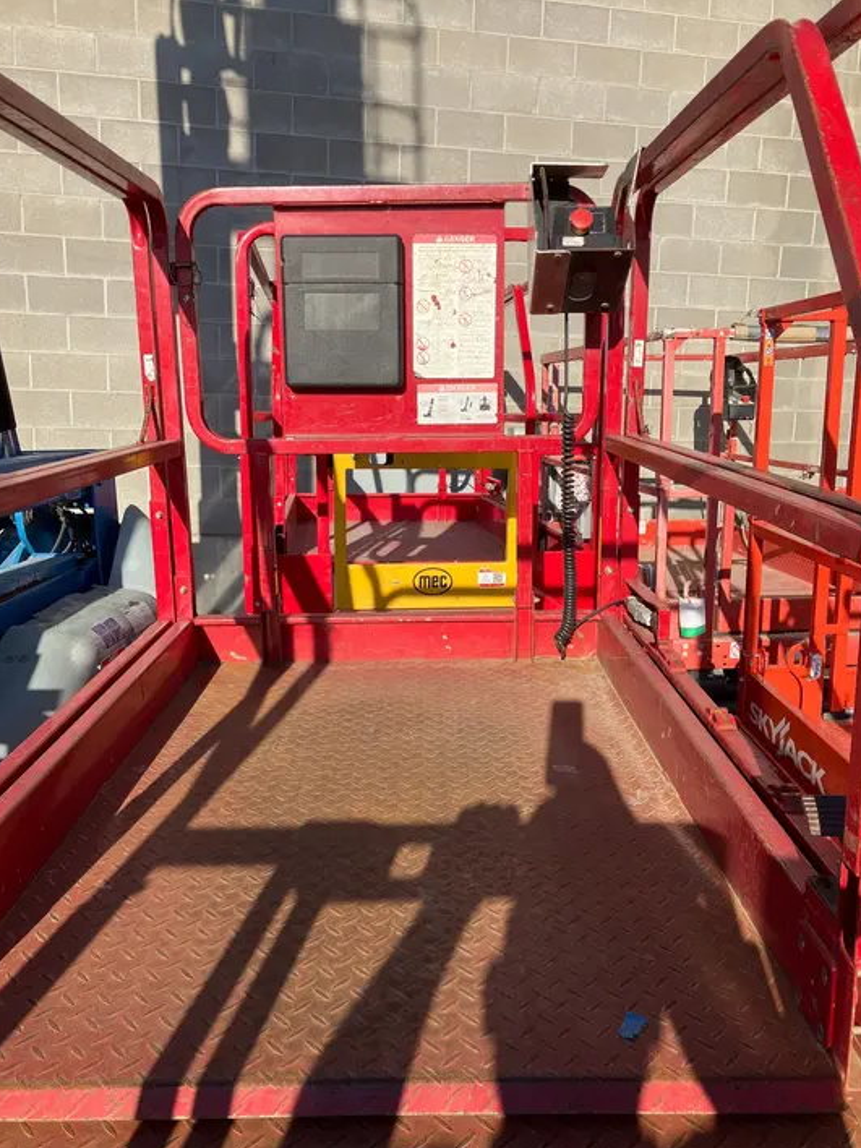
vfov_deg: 61.7
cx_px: 420
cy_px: 581
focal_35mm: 29
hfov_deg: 48.2
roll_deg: -1.7
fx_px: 962
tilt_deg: -11.2
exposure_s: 1/1473
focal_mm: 3.99
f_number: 1.8
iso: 32
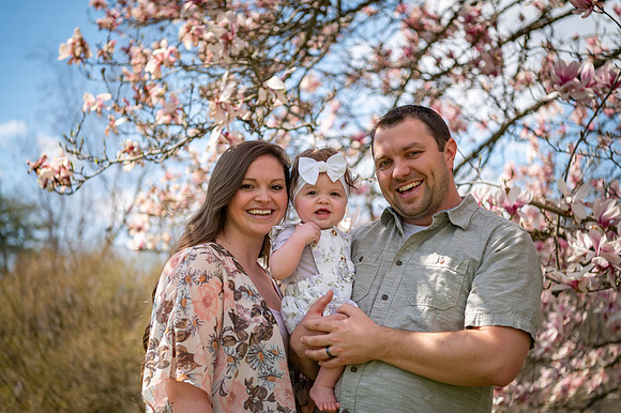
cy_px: 206
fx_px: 1207
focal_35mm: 70
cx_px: 310
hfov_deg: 28.9
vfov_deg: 19.4
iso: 400
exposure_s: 1/5000
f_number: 2.8
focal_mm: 70
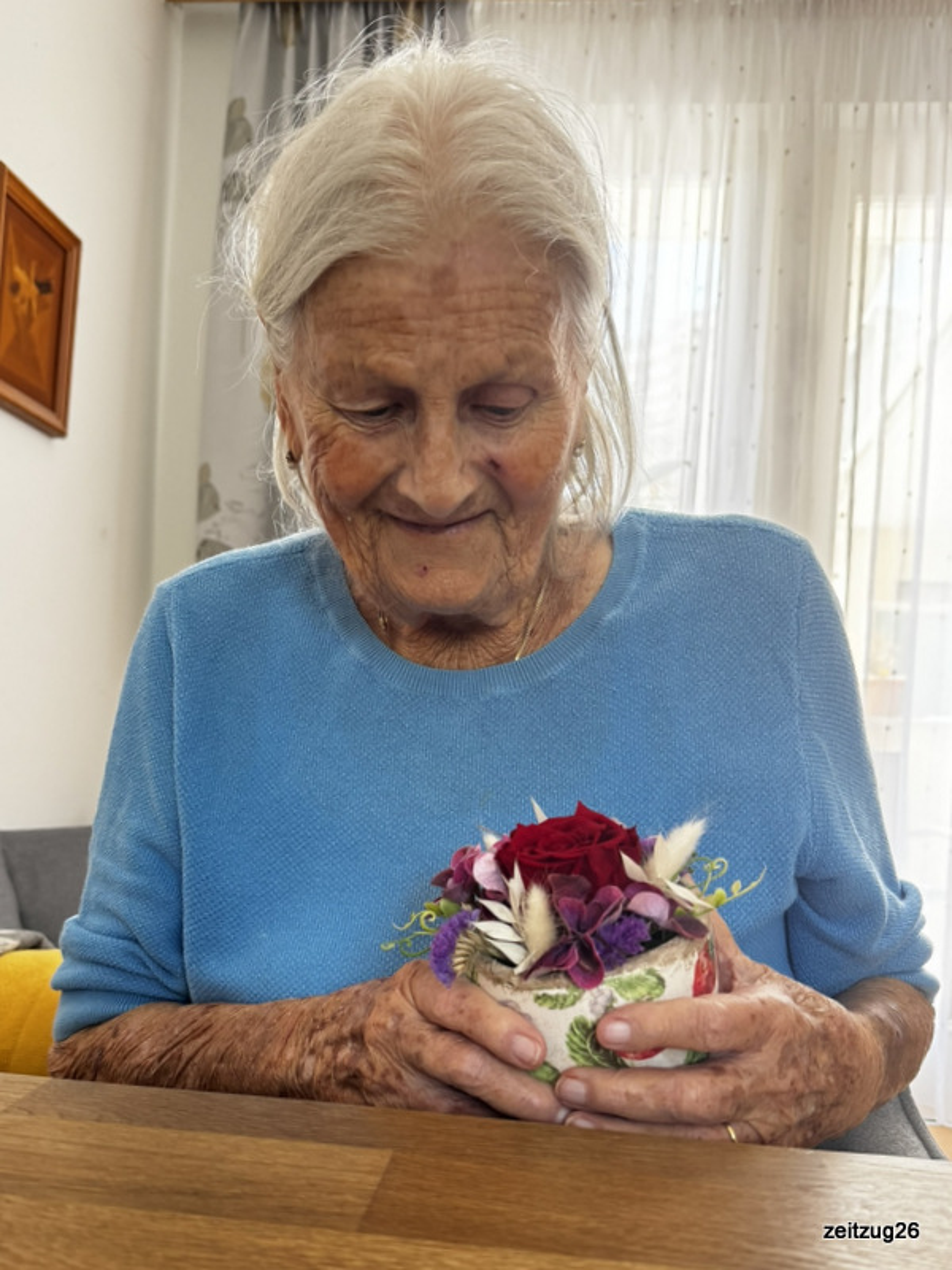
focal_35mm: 24
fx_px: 880
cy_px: 635
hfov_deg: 56.8
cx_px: 476
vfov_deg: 71.6
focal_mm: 6.76
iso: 200
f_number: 1.78
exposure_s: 1/105
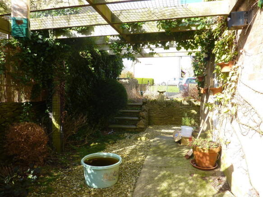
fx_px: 190
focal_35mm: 25
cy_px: 98
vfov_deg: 54.9
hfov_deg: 69.4
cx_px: 132
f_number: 4
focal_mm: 4.1
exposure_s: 1/125
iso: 80
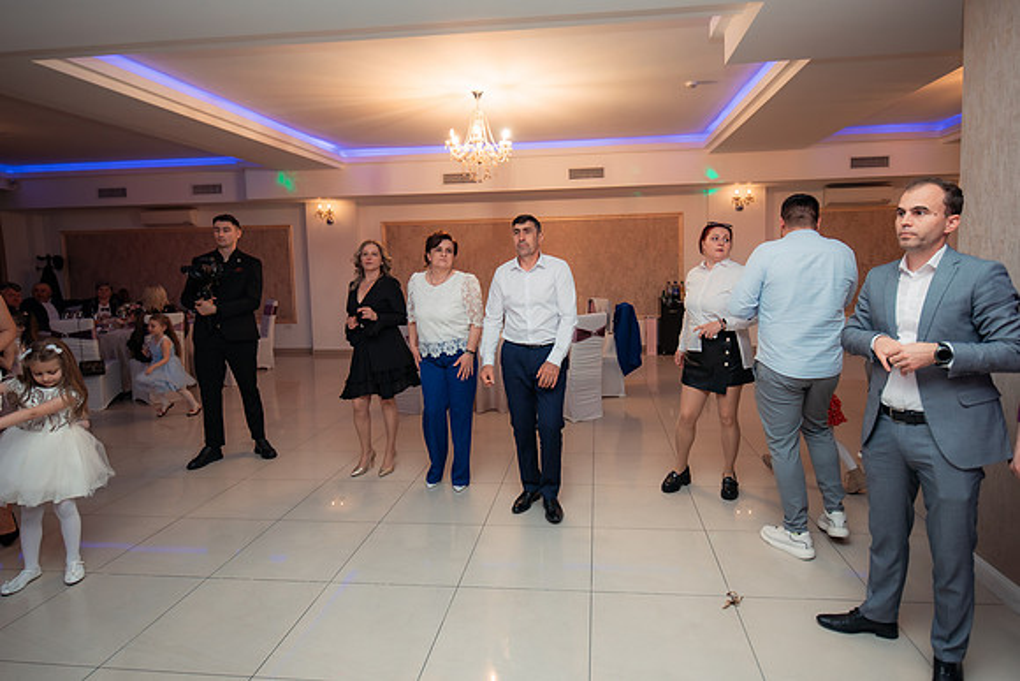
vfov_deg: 61.1
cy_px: 317
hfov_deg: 83.0
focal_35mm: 20
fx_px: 575
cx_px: 545
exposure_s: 1/200
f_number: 2.8
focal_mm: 19
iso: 1600
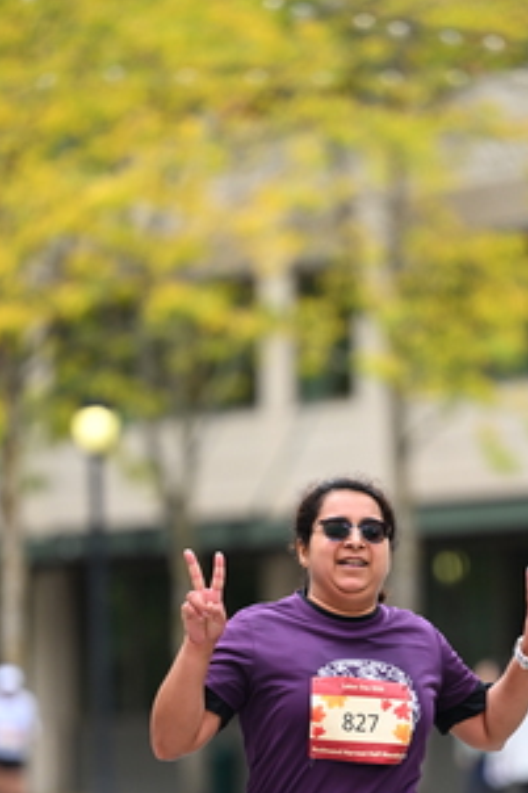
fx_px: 7224
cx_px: 327
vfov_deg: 6.3
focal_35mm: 328
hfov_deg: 4.2
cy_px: 628
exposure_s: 1/2000
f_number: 2.8
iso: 640
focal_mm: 180
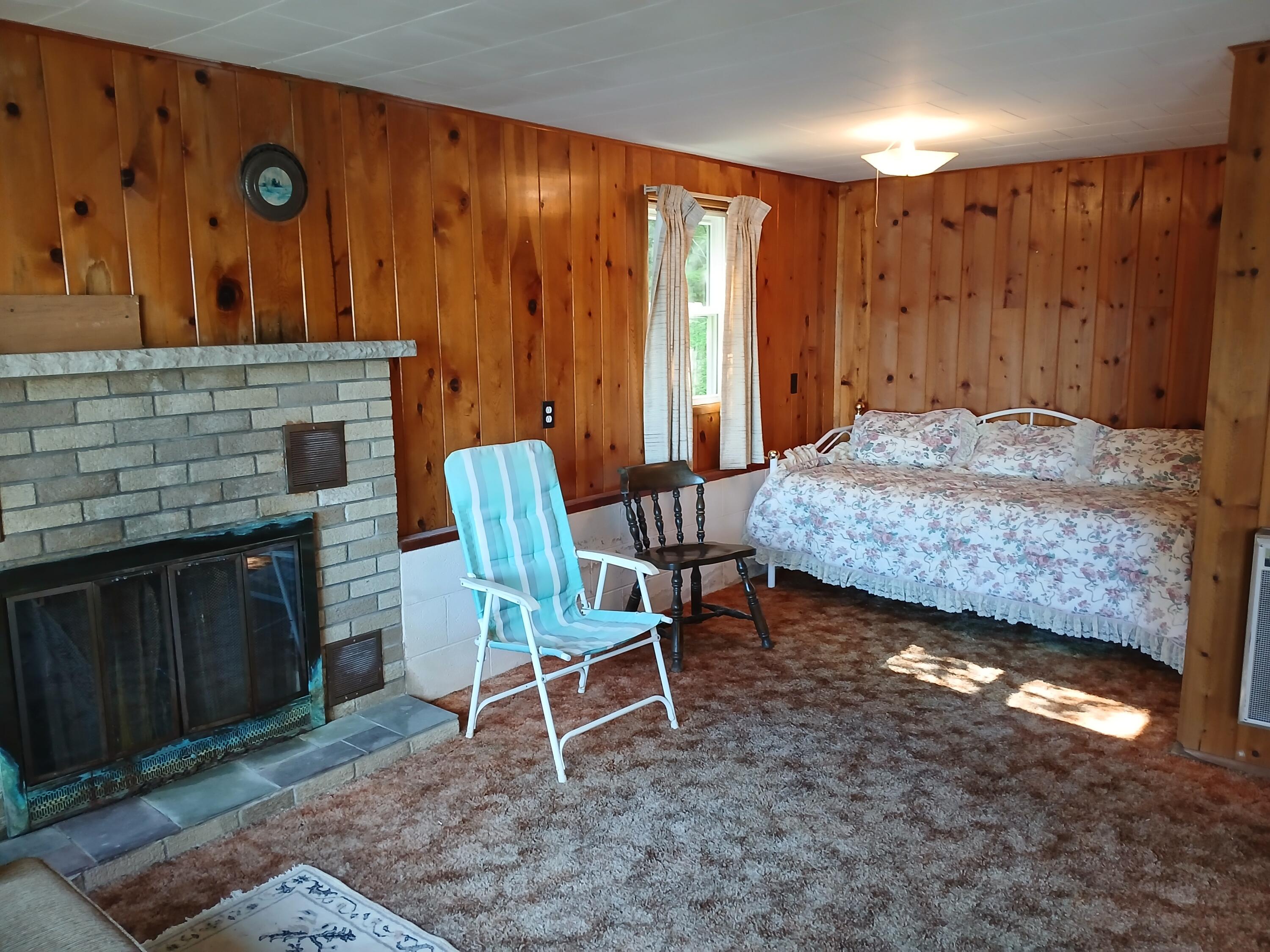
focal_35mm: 26
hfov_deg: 67.3
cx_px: 635
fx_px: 954
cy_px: 476
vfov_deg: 53.1
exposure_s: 1/40
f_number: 1.8
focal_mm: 3.98
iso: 200
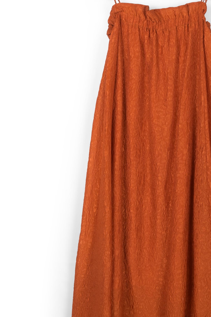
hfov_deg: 18.5
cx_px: 161
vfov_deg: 27.7
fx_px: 642
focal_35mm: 73
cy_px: 167
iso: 100
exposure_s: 1/200
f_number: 13
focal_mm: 37
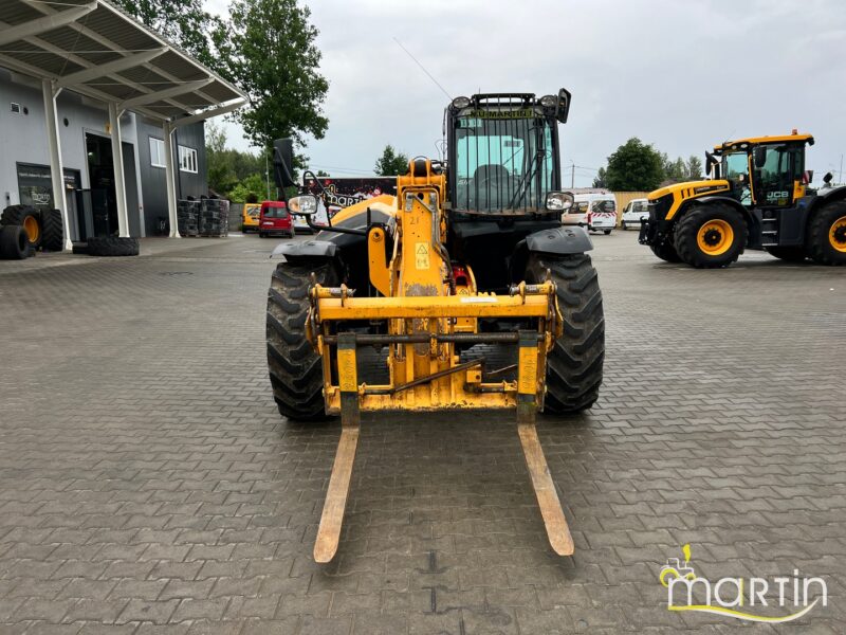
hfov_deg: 67.3
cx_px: 423
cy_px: 318
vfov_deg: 53.1
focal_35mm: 26
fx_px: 635
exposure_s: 1/646
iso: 50
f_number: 1.5
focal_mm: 5.7
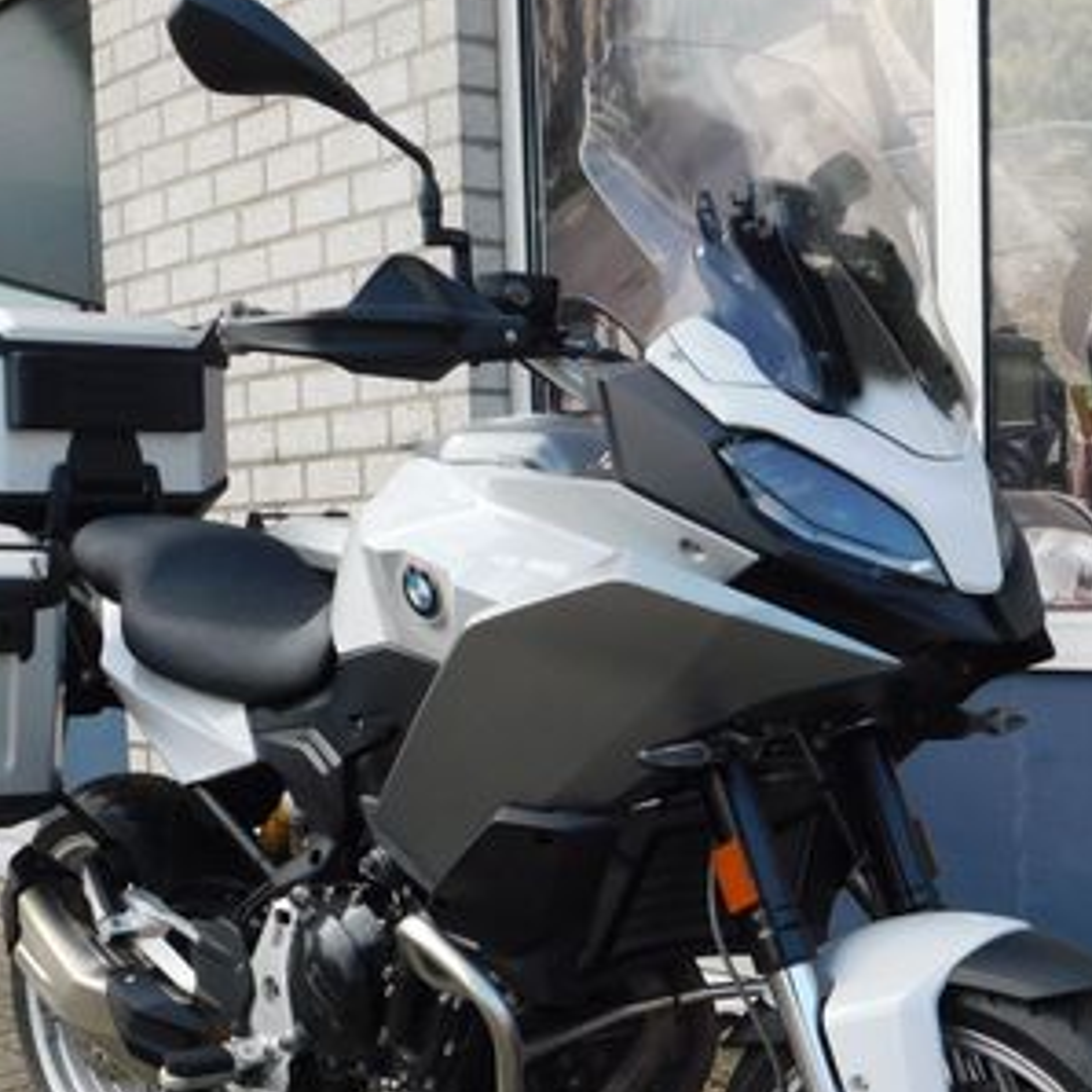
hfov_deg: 30.0
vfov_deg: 29.7
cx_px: 583
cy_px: 762
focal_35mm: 57
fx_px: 2034
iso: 125
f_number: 3.2
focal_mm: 5.3
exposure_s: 1/320
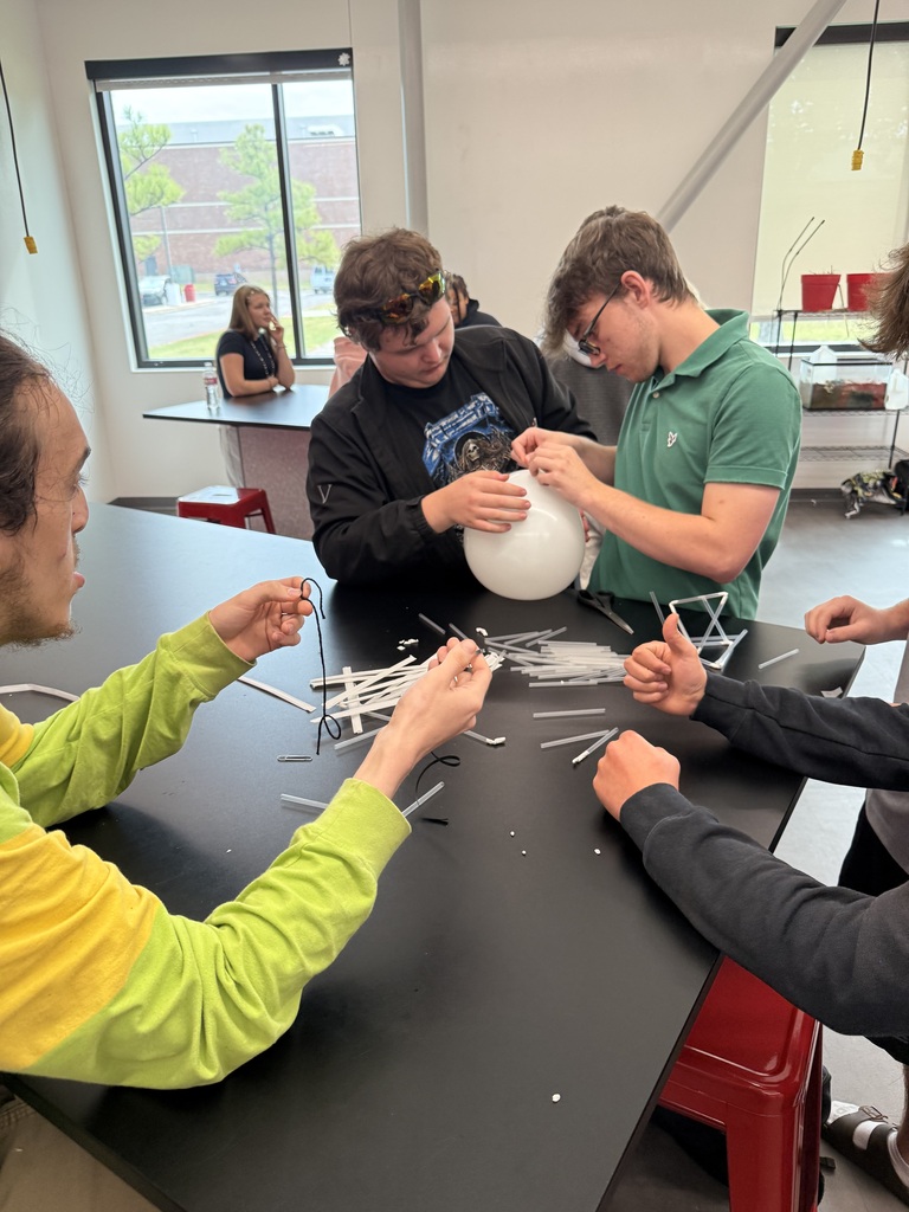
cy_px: 606
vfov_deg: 71.6
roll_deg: +1.2
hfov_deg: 56.8
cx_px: 454
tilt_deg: -20.3
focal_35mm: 24
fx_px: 840
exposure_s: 1/120
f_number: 1.78
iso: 200
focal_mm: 6.76
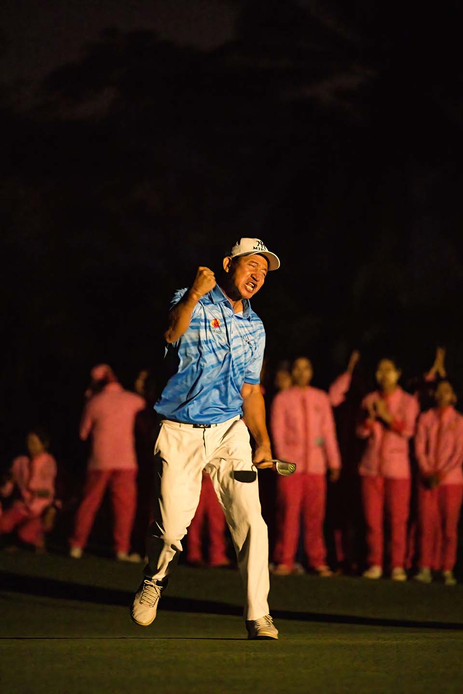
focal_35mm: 200
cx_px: 232
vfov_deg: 10.3
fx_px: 3858
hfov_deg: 6.9
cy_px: 347
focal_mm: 200
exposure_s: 1/200
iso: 25600
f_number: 2.8
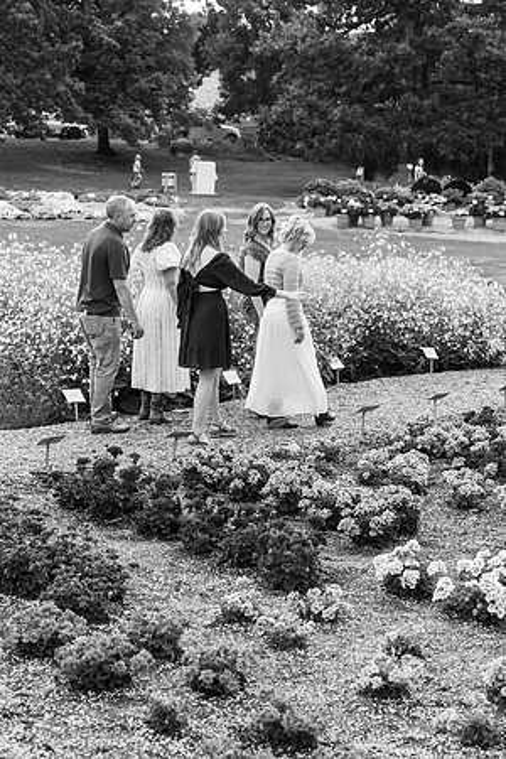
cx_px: 253
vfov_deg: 27.3
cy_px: 380
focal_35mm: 74
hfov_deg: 18.4
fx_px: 1560
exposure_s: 1/200
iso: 2500
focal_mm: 74
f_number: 5.6
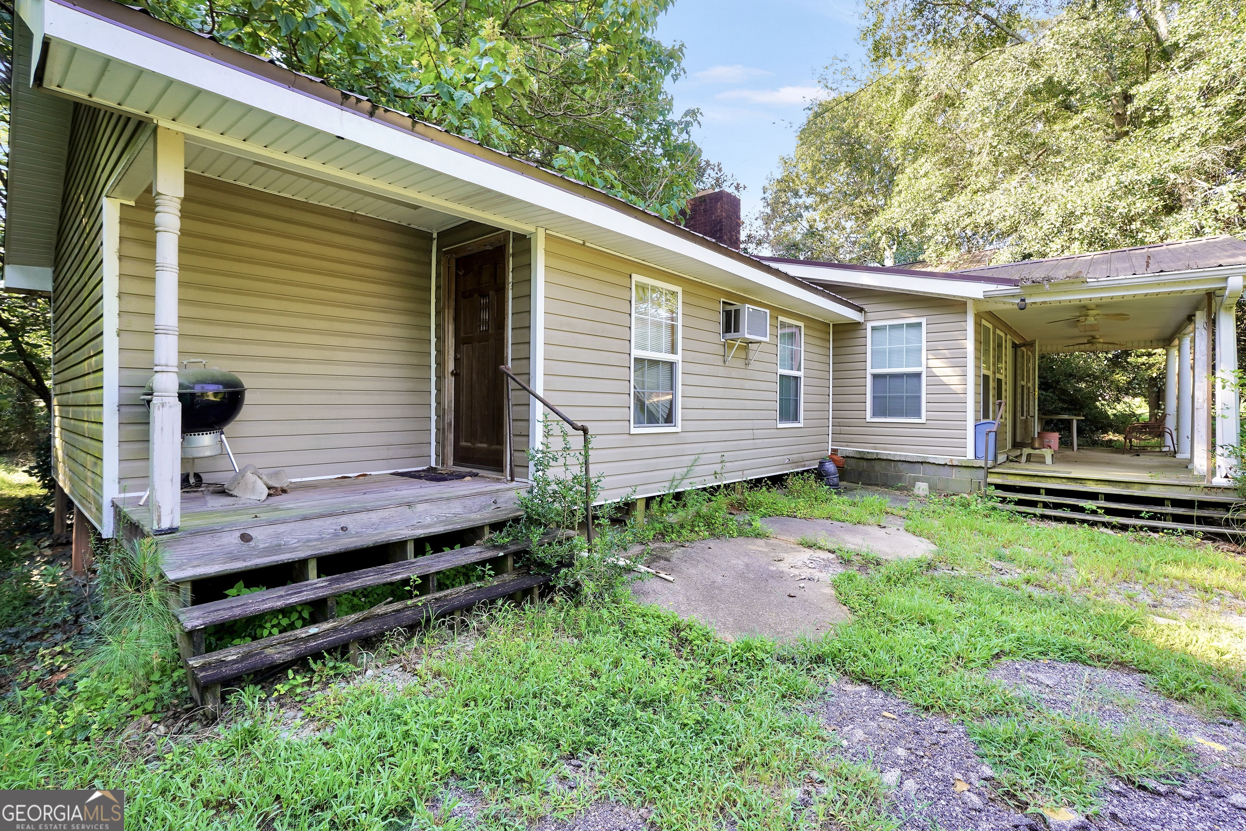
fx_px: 545
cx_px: 623
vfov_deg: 74.6
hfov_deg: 97.6
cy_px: 416
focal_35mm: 16
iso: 100
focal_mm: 10.5
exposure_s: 1/60
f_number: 4
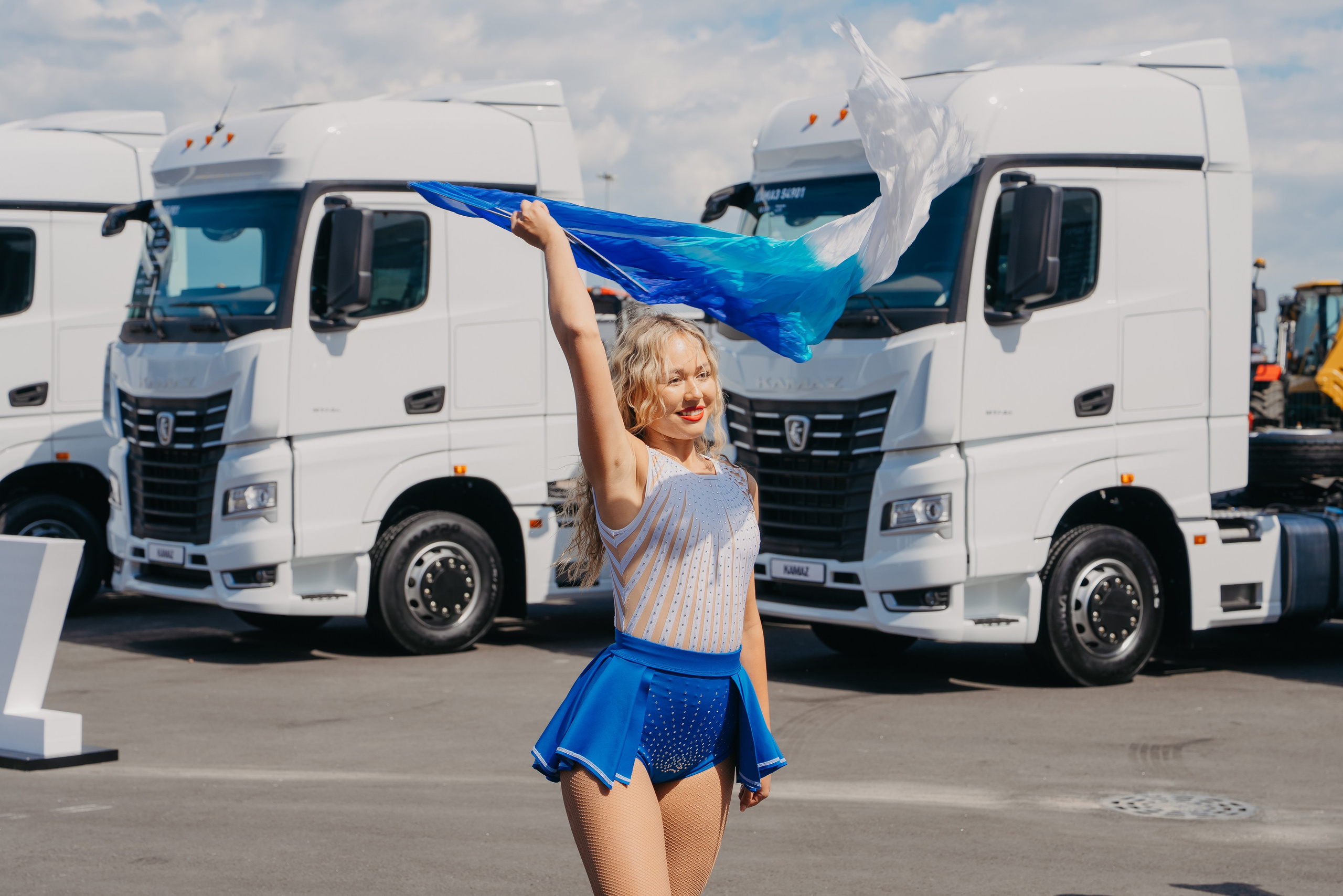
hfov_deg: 28.8
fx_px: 2611
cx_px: 672
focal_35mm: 70
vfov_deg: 19.5
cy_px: 448
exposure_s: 1/400
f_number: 6.3
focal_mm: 70
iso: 100
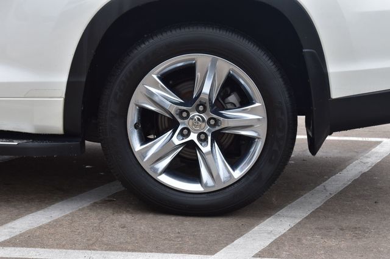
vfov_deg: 16.5
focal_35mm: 82
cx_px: 195
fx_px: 893
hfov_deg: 24.6
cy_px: 130
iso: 400
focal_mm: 55
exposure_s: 1/250
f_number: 10
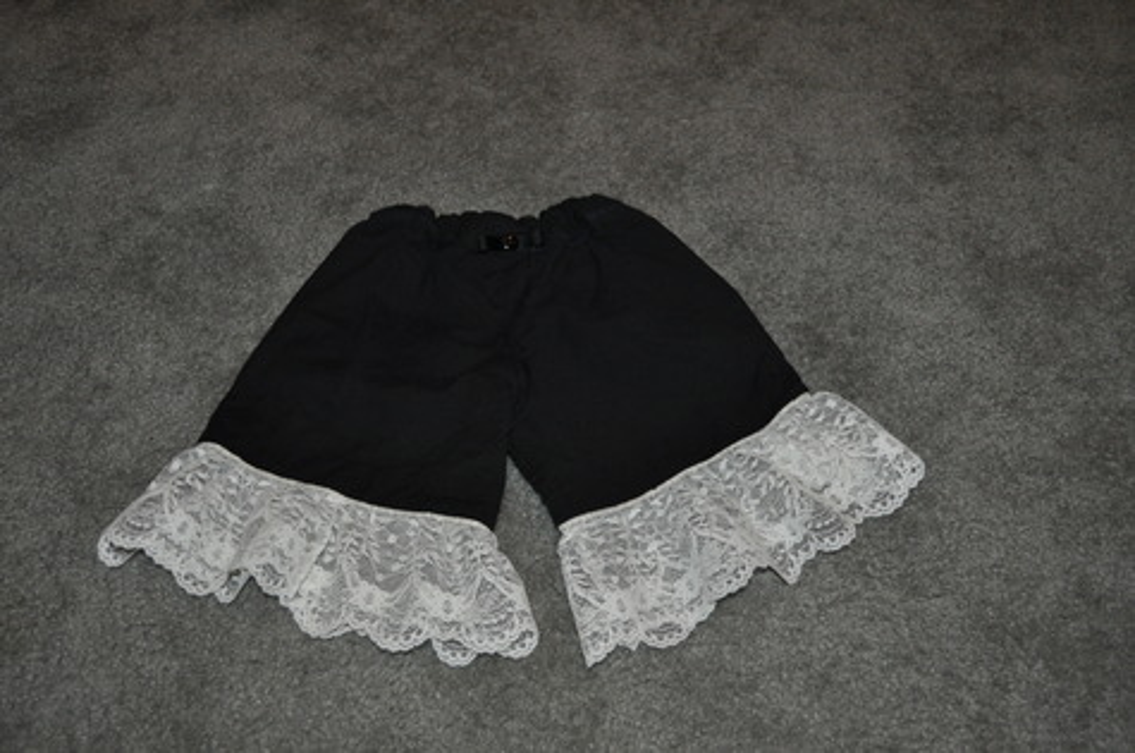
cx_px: 568
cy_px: 376
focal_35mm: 36
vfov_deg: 36.7
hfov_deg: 53.2
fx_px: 1133
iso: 800
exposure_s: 1/60
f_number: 4
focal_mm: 24
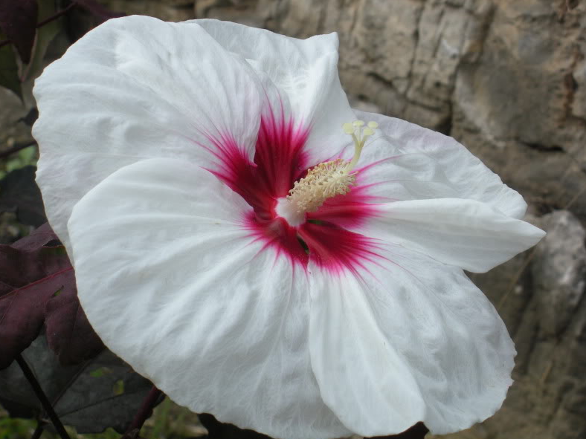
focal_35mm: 65
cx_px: 292
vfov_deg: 22.6
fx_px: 1100
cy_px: 221
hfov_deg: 29.8
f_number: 4.6
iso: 64
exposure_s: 1/365
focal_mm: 11.2
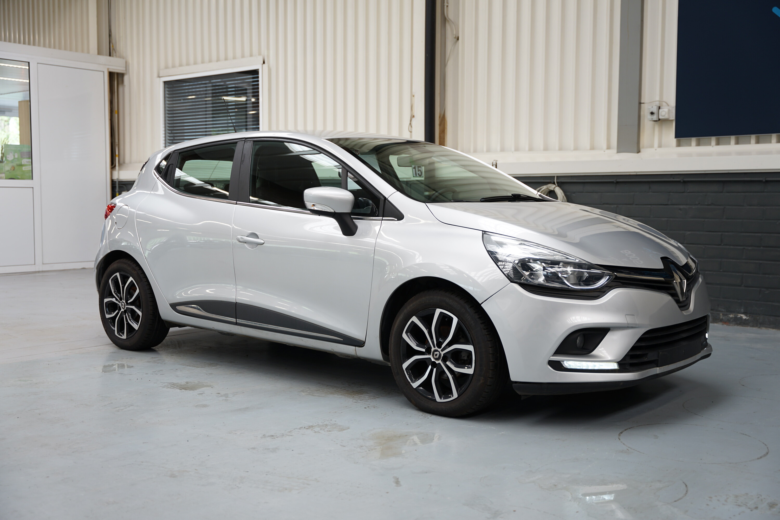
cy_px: 260
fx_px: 867
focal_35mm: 40
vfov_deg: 33.4
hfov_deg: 48.5
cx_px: 390
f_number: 2.8
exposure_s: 1/60
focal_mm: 40
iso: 125
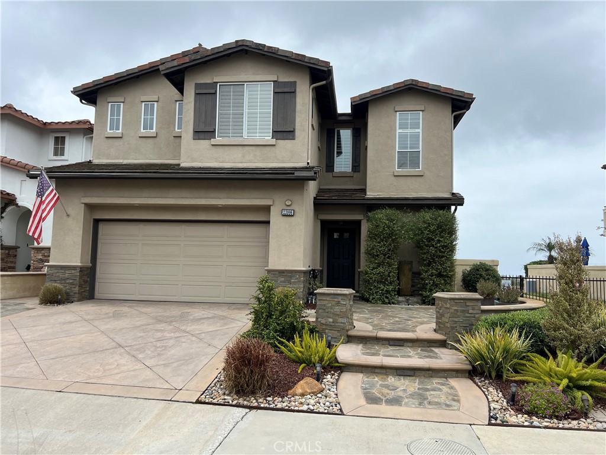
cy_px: 228
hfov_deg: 67.3
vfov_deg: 53.1
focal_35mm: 26
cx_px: 303
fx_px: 455
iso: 50
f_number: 1.5
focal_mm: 5.7
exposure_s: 1/1645
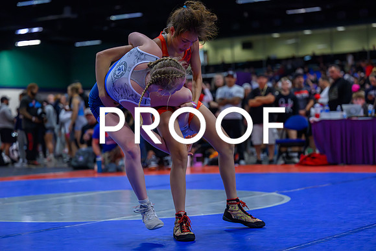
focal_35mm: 80
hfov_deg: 25.4
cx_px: 188
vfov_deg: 17.1
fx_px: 836
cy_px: 126
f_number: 2.8
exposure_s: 1/800
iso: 10000
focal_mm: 80
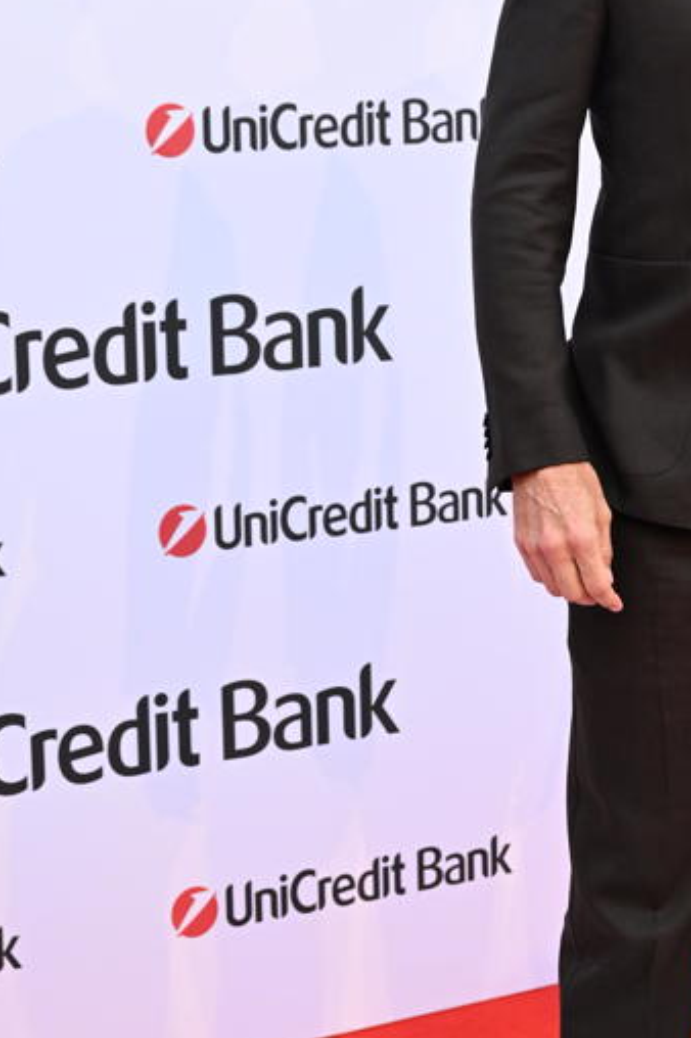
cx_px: 628
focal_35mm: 106
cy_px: 461
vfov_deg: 19.3
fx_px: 3056
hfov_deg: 12.8
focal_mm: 52
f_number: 4.5
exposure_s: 1/640
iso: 1600
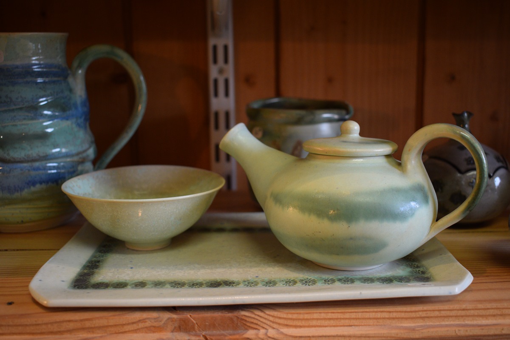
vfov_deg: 31.9
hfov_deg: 46.4
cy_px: 170
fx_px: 595
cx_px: 255
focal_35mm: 42
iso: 900
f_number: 4.2
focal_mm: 28
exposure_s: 1/60
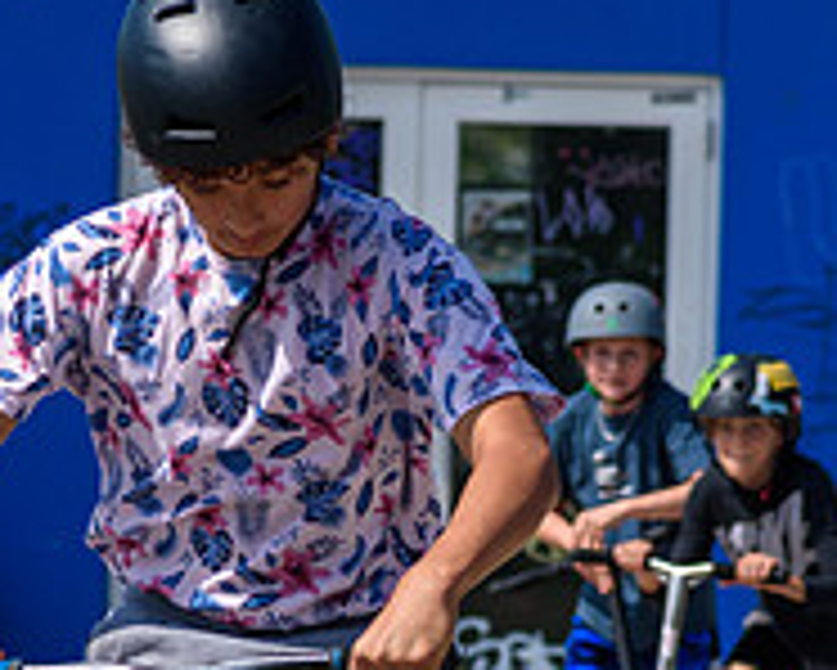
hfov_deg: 3.3
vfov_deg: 2.6
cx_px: 27
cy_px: 780
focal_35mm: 592
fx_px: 14673
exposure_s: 1/2000
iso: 220
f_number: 5.6
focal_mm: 135
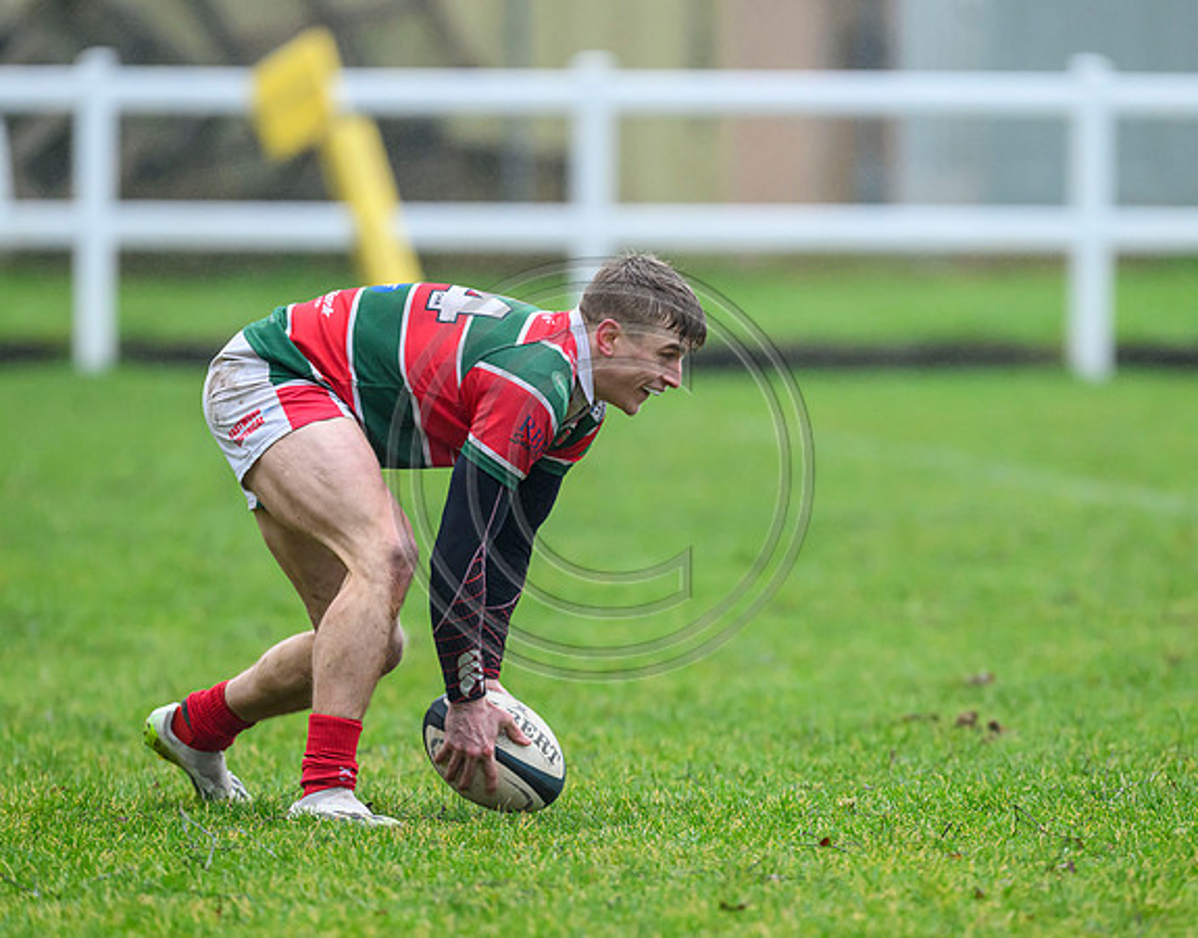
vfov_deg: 3.2
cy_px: 492
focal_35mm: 484
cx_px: 690
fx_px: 17004
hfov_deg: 4.0
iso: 2500
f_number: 3.5
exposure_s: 1/1250
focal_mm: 400
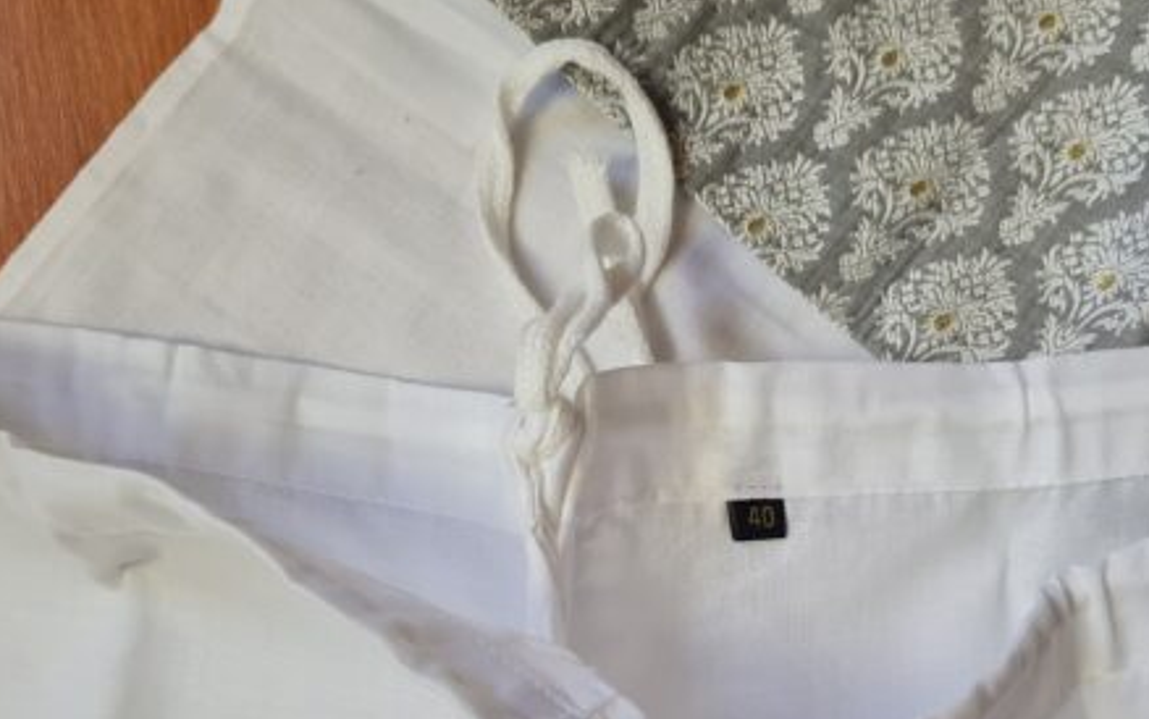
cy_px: 618
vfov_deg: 28.3
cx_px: 698
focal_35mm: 44
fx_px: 1378
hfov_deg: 45.0
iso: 125
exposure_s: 1/120
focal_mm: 5.4
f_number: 1.8
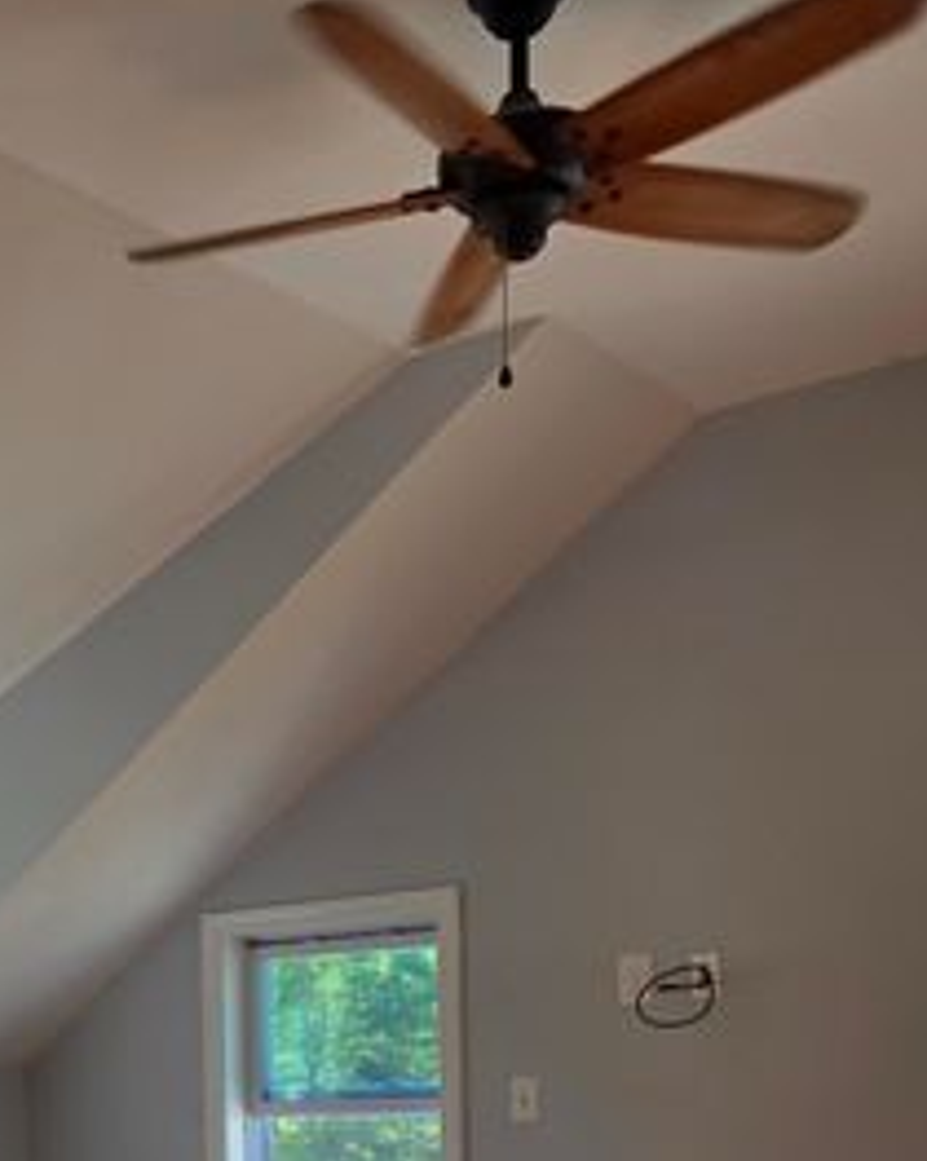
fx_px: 1957
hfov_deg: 25.3
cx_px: -4
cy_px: 1203
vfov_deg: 30.3
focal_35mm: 57
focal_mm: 6.25
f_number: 1.7
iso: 32
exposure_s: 1/180
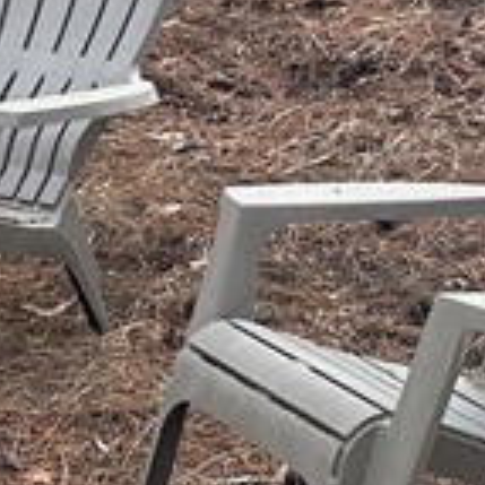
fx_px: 2409
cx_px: -380
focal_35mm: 152
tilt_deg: -10.4
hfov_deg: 10.8
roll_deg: +1.5
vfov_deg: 11.4
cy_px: 61
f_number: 1.78
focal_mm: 6.86
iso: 80
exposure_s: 1/850
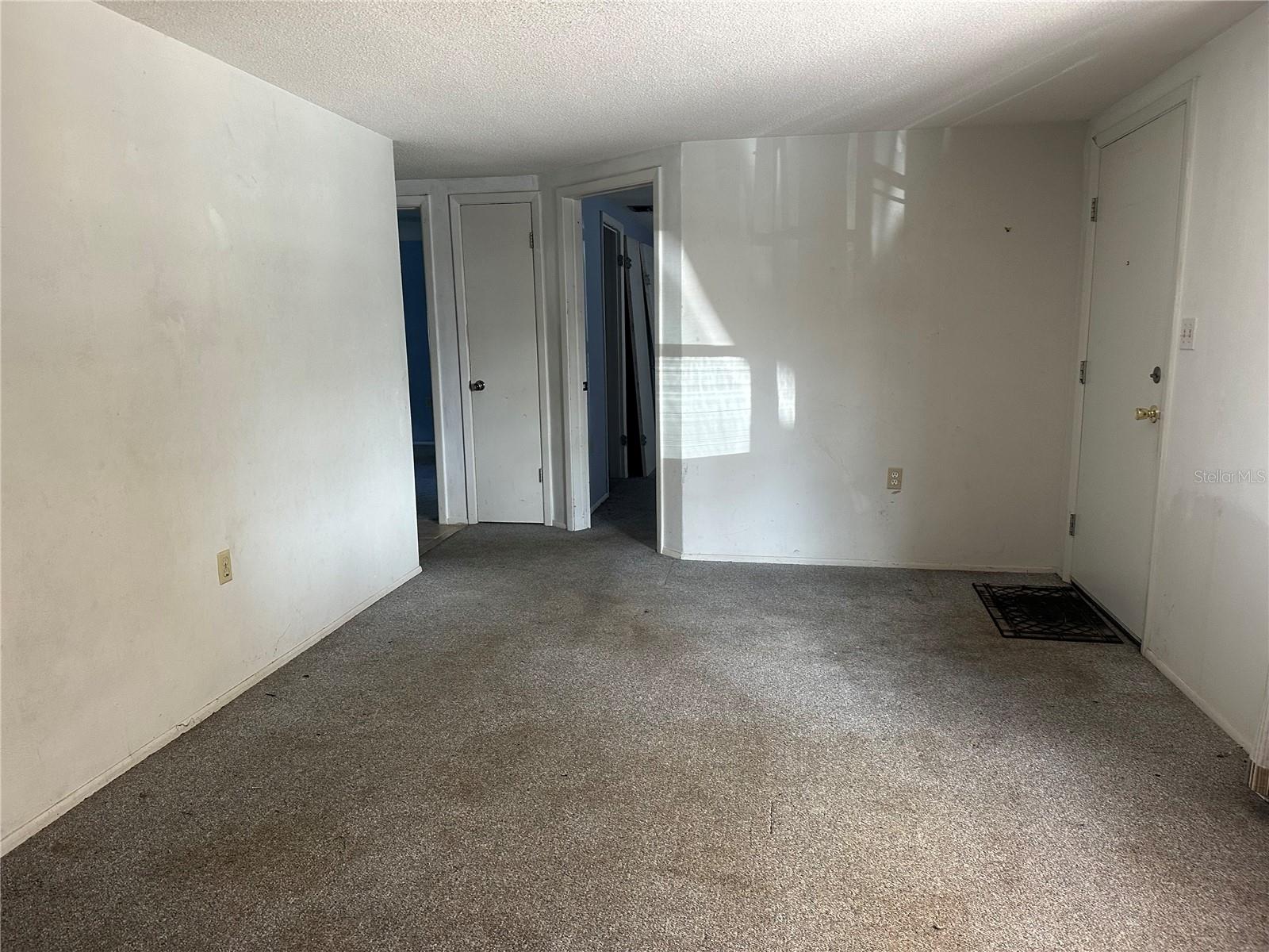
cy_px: 476
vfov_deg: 56.8
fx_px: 880
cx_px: 634
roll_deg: -0.6
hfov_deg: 71.6
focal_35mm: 24
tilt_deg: -8.4
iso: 250
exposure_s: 1/76
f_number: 1.78
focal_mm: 6.86
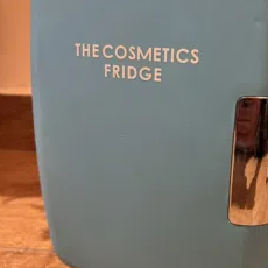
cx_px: 168
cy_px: 134
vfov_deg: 41.9
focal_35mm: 40
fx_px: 350
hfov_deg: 41.6
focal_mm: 5.7
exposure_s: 1/50
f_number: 1.5
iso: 320
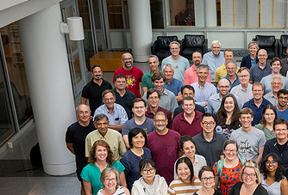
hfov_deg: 29.6
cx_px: 254
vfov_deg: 20.9
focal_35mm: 65
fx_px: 523
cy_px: 156
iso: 1600
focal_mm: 34
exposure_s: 1/200
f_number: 7.1
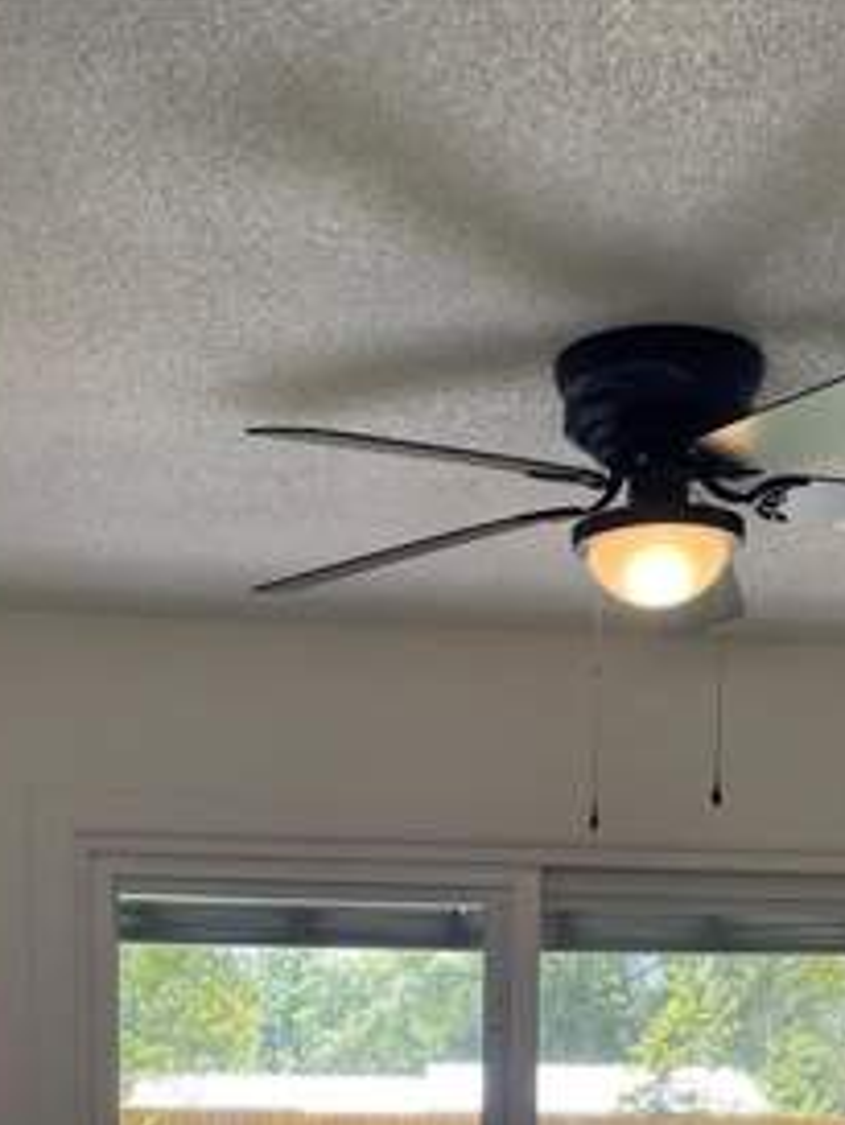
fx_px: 1984
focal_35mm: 61
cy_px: 1310
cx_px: 470
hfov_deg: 24.0
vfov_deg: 28.1
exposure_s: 1/120
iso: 40
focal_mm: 4.2
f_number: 1.6
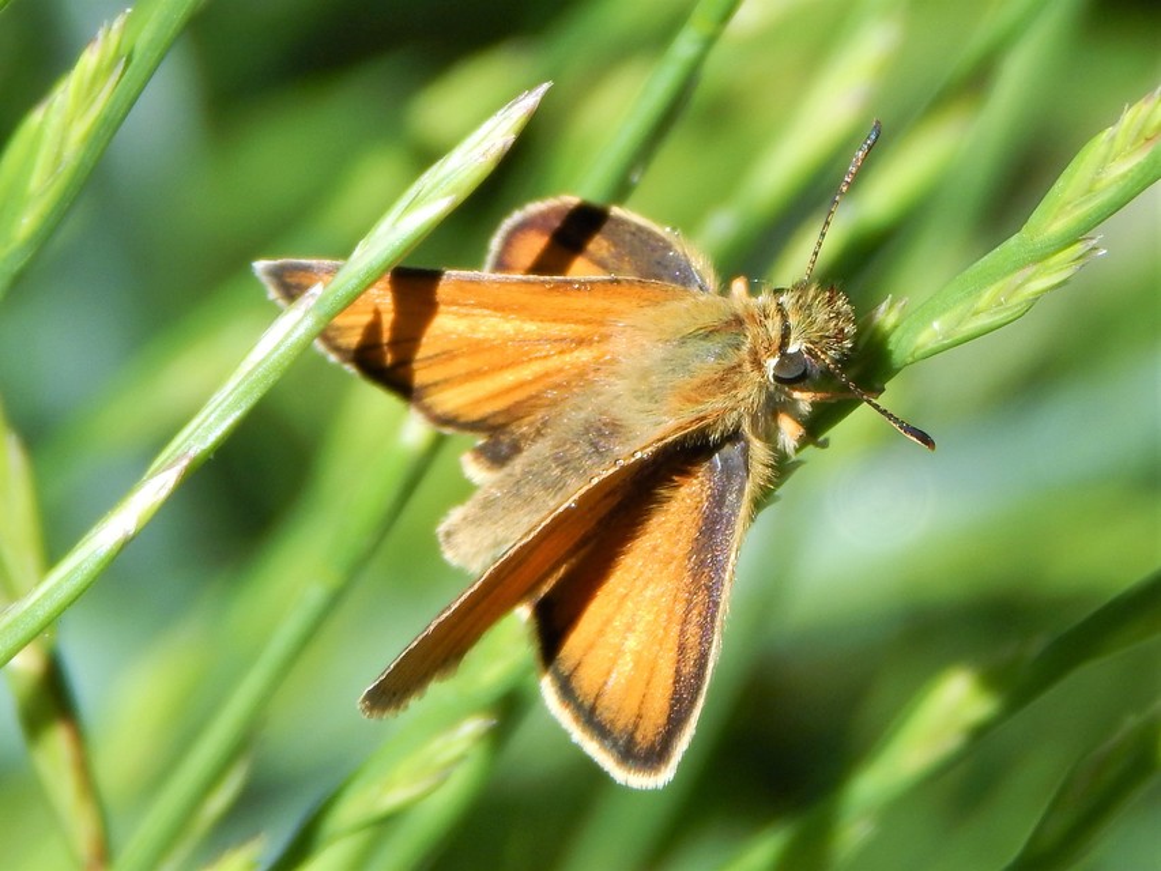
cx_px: 580
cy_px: 436
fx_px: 8386
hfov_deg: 7.9
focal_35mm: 250
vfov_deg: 5.9
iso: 125
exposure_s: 1/250
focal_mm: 44.9
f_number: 5.6
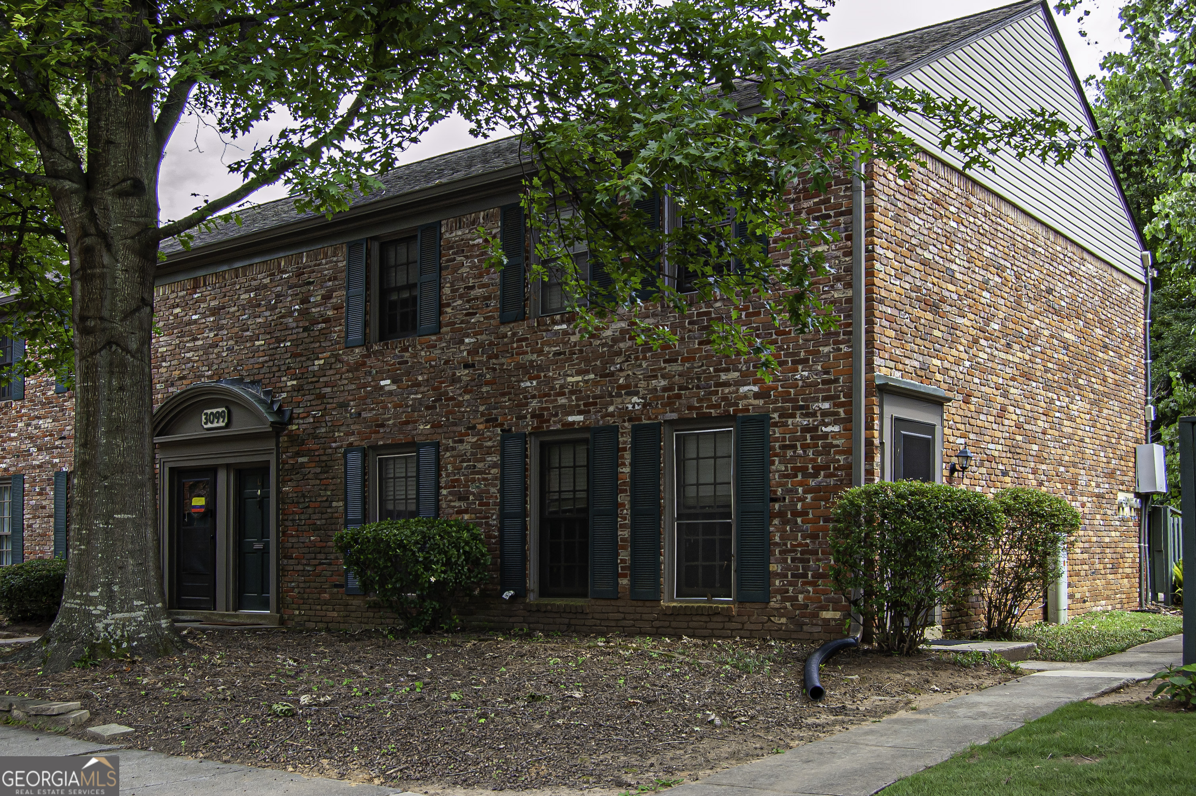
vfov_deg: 34.1
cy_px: 398
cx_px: 598
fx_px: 1295
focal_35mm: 39
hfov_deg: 49.6
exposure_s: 1/125
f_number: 8
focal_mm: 26
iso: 200
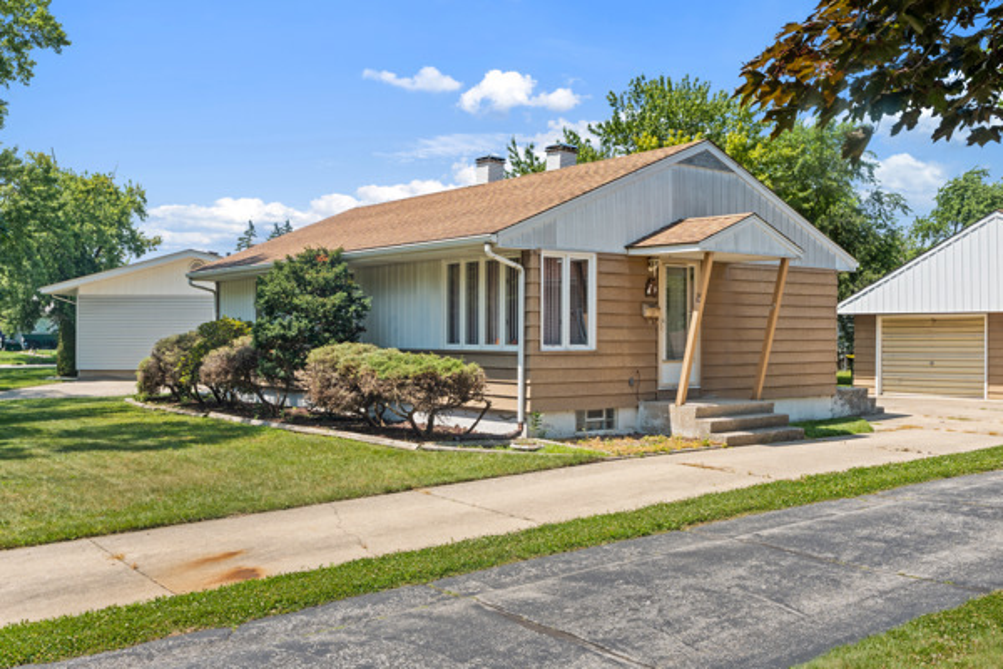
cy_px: 334
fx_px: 1003
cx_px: 502
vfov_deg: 36.9
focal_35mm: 36
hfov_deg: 53.1
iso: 125
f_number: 10
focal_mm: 24
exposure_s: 1/40
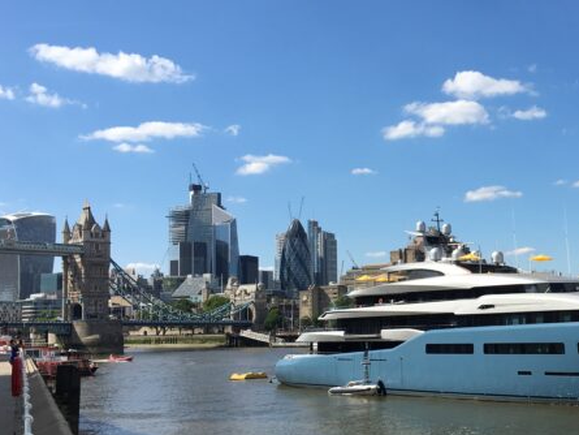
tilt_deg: +5.3
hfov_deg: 36.7
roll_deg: +2.6
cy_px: 260
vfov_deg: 29.1
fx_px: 837
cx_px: 474
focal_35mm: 50
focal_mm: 4.15
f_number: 2.2
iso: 25
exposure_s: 1/1748
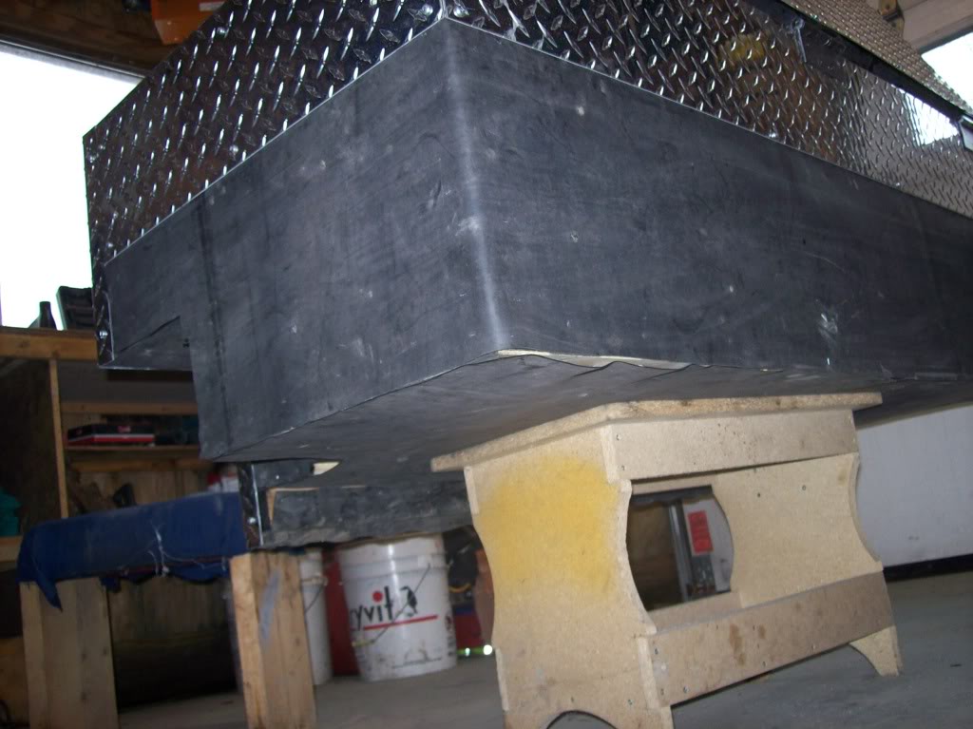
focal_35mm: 36
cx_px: 486
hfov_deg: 51.4
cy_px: 364
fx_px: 1011
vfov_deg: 39.6
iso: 80
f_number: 2.7
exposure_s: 1/64
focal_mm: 6
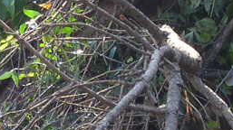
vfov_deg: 2.0
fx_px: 3821
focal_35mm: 619
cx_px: 77
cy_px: 92
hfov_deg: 3.5
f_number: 4.9
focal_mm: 24
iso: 159
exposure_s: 1/30
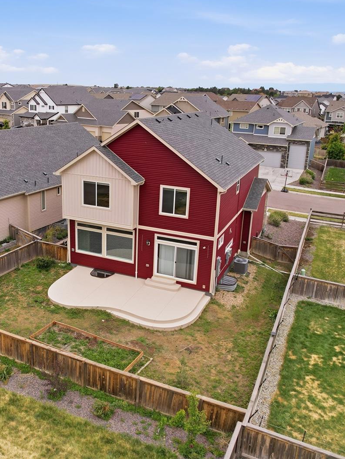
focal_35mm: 32
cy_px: 228
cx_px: 125
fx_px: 425
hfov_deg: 43.7
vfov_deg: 56.8
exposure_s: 1/100
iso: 100
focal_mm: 8.4
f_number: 2.8
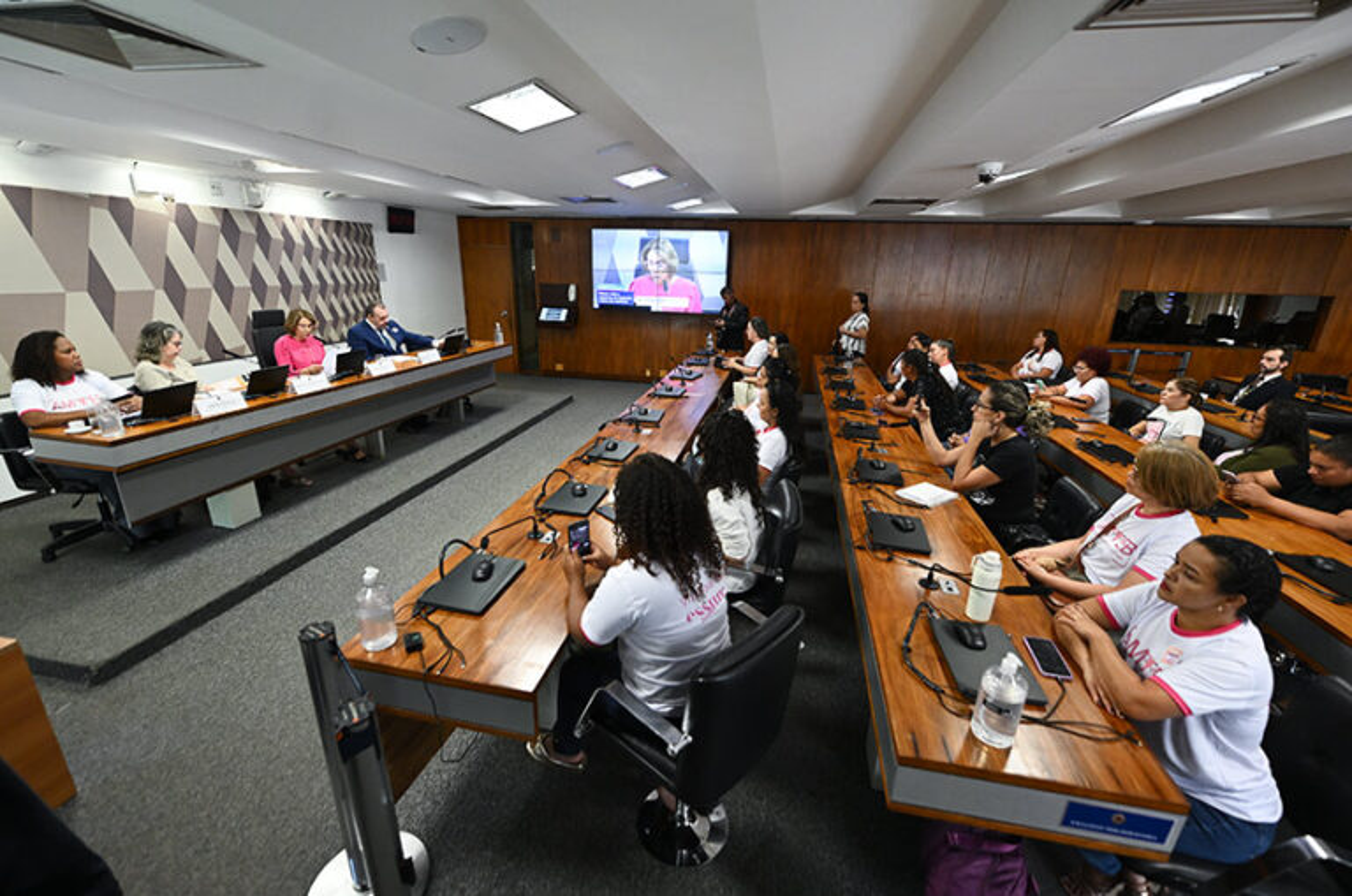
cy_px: 448
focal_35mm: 14
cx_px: 676
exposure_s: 1/160
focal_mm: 14
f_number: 2.8
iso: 1600
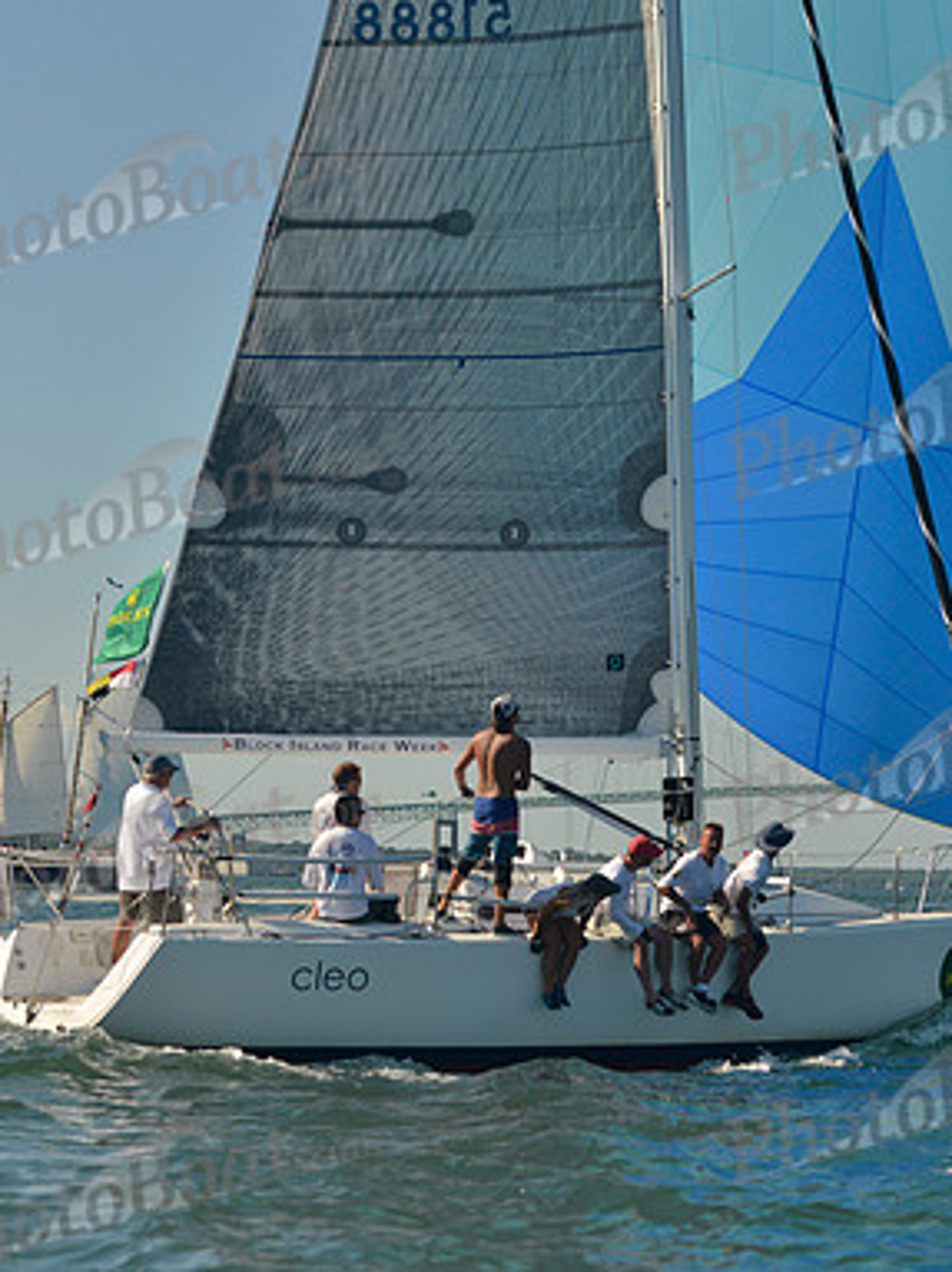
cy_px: 633
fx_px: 3742
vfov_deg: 19.3
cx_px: 557
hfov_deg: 14.5
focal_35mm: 102
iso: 400
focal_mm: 70
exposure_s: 1/2500
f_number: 4.5
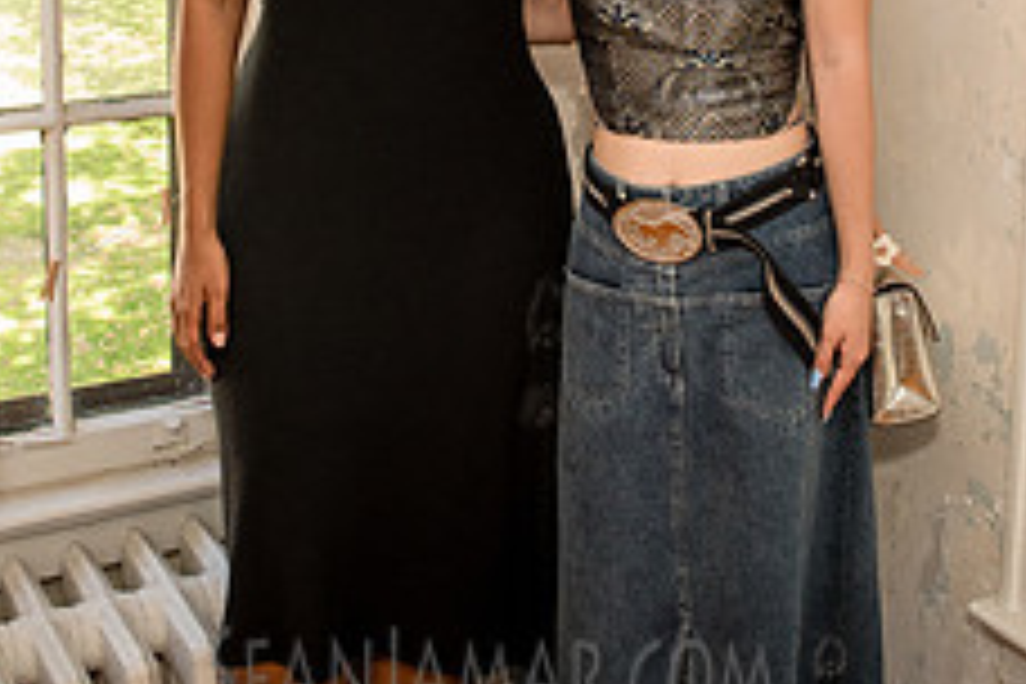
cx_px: 544
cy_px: -88
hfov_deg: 32.9
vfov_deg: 21.0
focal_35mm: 61
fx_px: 1738
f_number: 4.5
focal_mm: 24
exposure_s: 1/200
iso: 1250
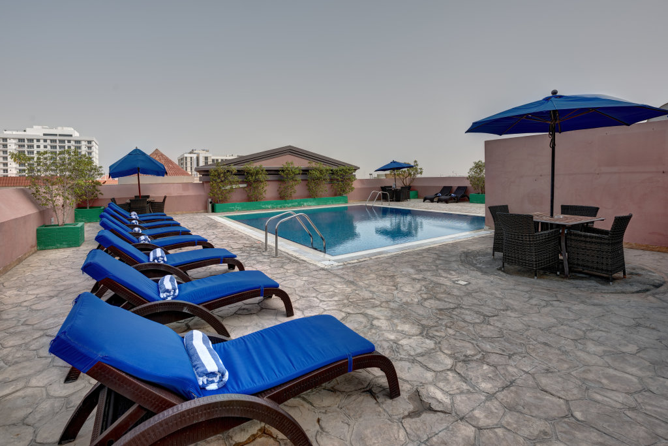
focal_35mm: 14
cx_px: 334
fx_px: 260
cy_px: 223
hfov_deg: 104.2
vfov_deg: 81.2
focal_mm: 14
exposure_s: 1/400
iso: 100
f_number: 8
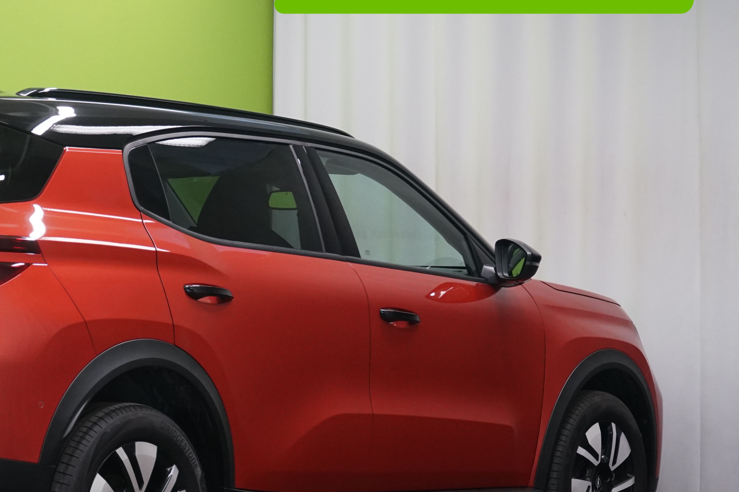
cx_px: 115
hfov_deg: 17.6
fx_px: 2360
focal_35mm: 115
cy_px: 287
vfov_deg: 11.9
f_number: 8
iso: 2000
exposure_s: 1/25
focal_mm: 67
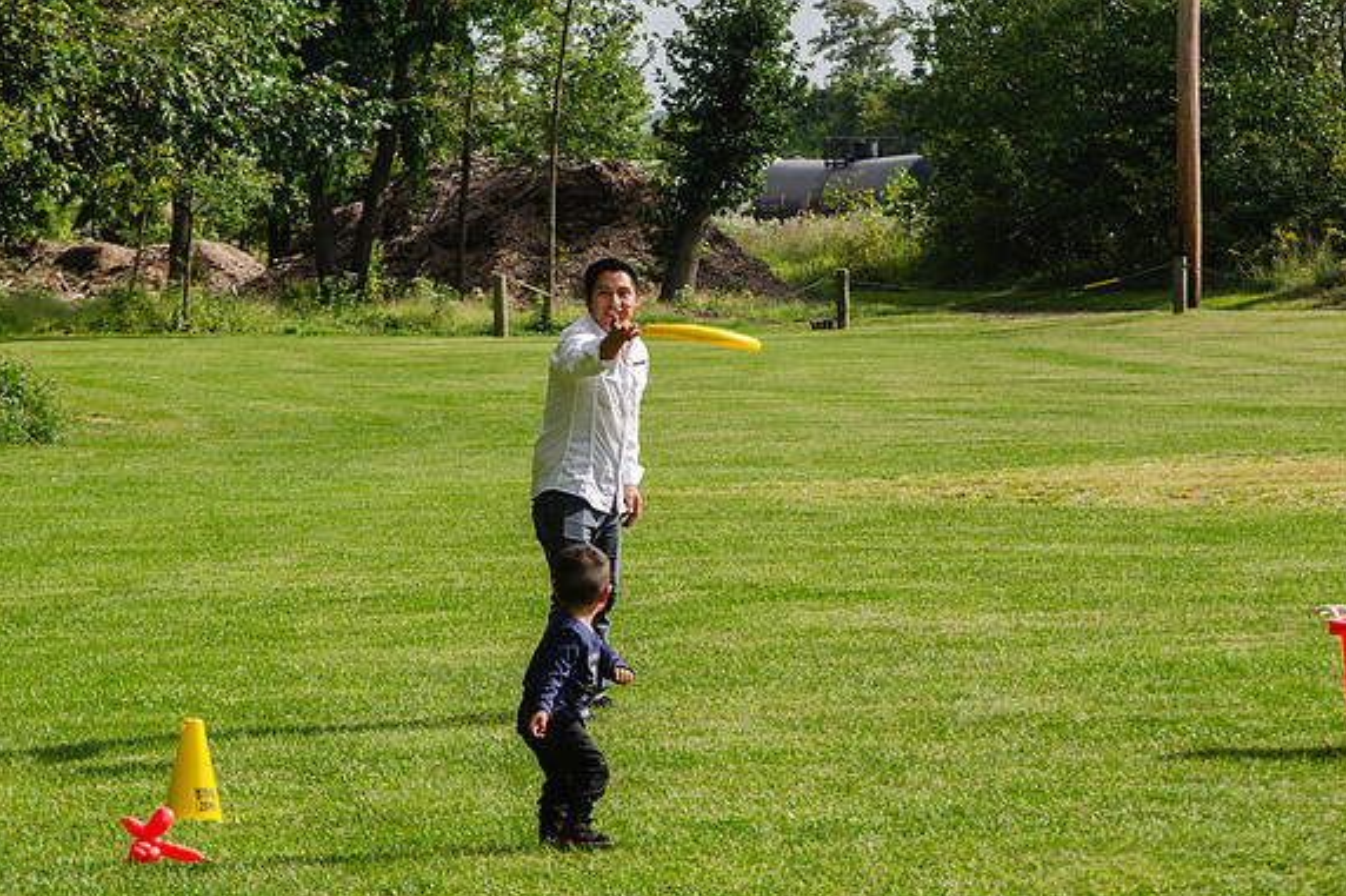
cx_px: 678
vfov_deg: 7.8
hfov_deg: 11.7
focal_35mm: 176
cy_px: 449
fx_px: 6578
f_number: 8
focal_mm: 116
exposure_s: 1/250
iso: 100
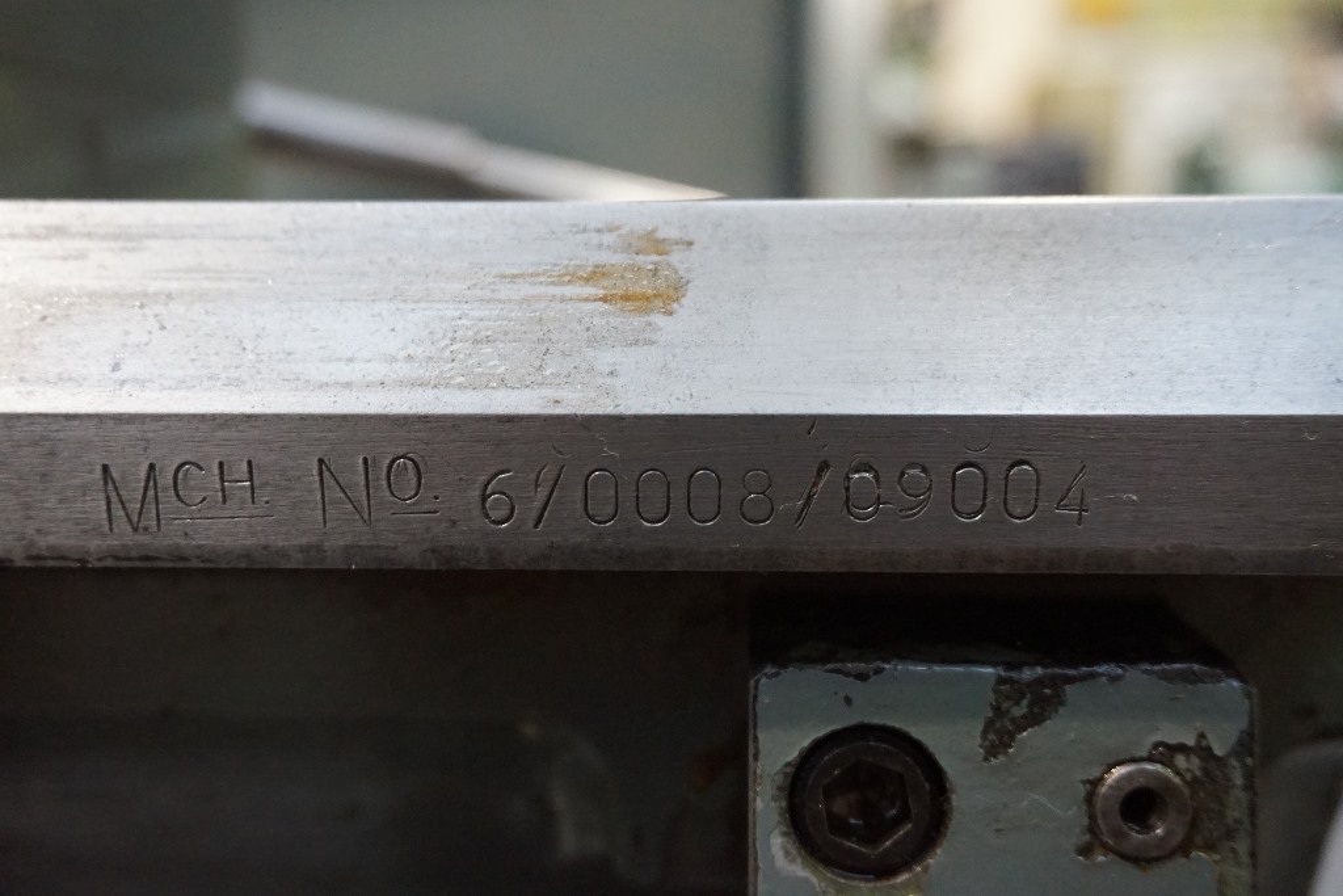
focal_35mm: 40
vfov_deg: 33.0
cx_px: 672
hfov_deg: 47.9
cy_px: 448
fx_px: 1511
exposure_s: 1/30
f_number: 4.5
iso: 3200
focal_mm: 27
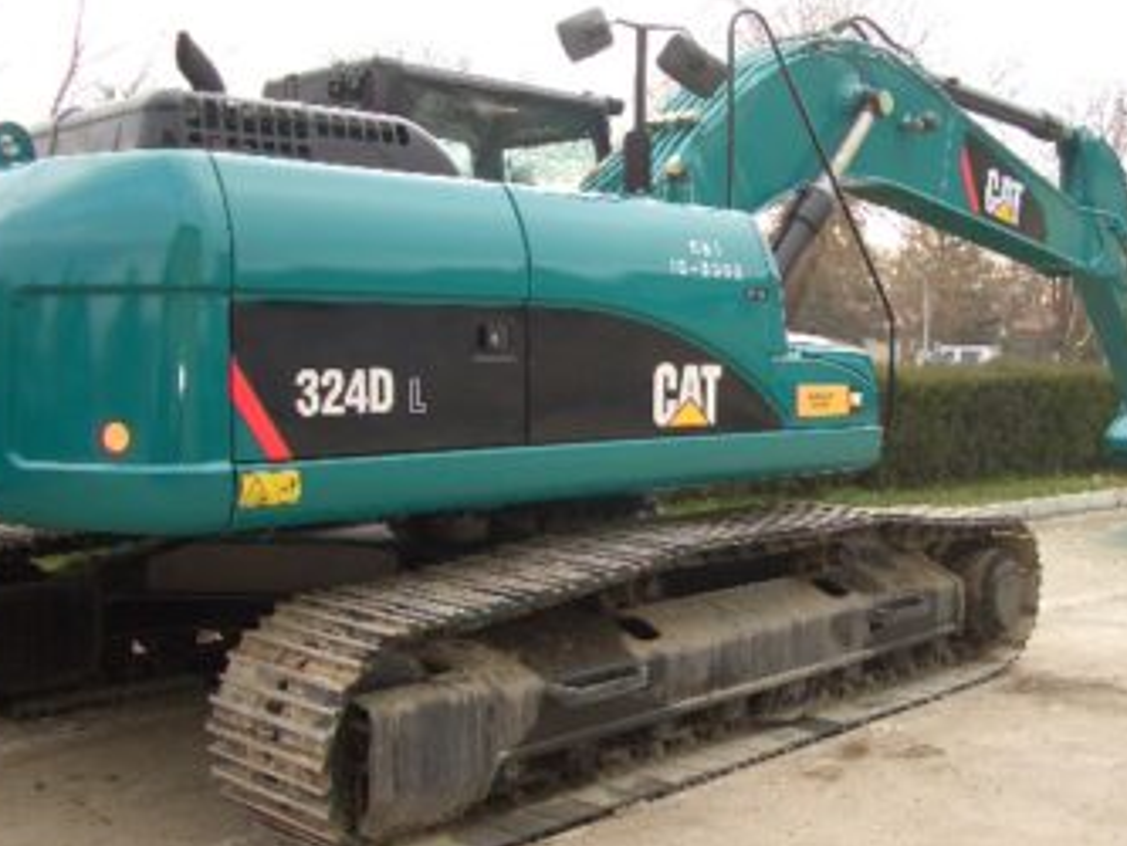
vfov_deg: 34.3
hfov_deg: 44.7
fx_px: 1368
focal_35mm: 42
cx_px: 626
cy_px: 467
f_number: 2.6
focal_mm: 5.8
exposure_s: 1/100
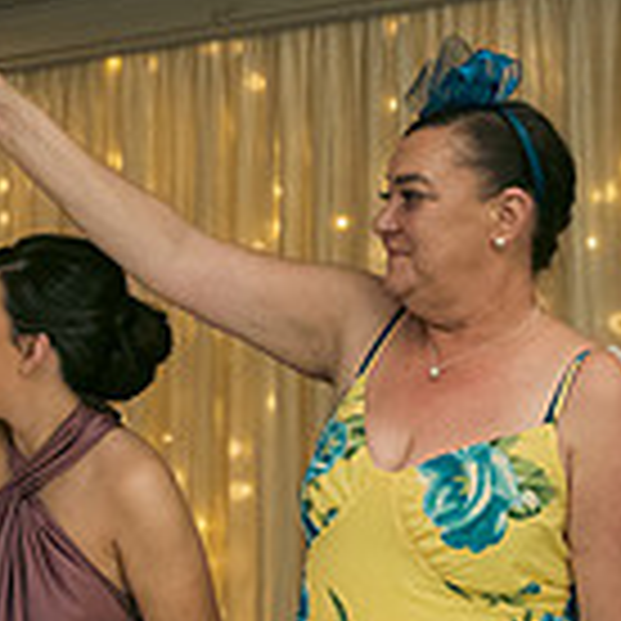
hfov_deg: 20.0
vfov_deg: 20.0
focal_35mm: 86
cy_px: 461
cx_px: 166
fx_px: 1745
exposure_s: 1/160
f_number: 3.5
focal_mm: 24
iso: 800
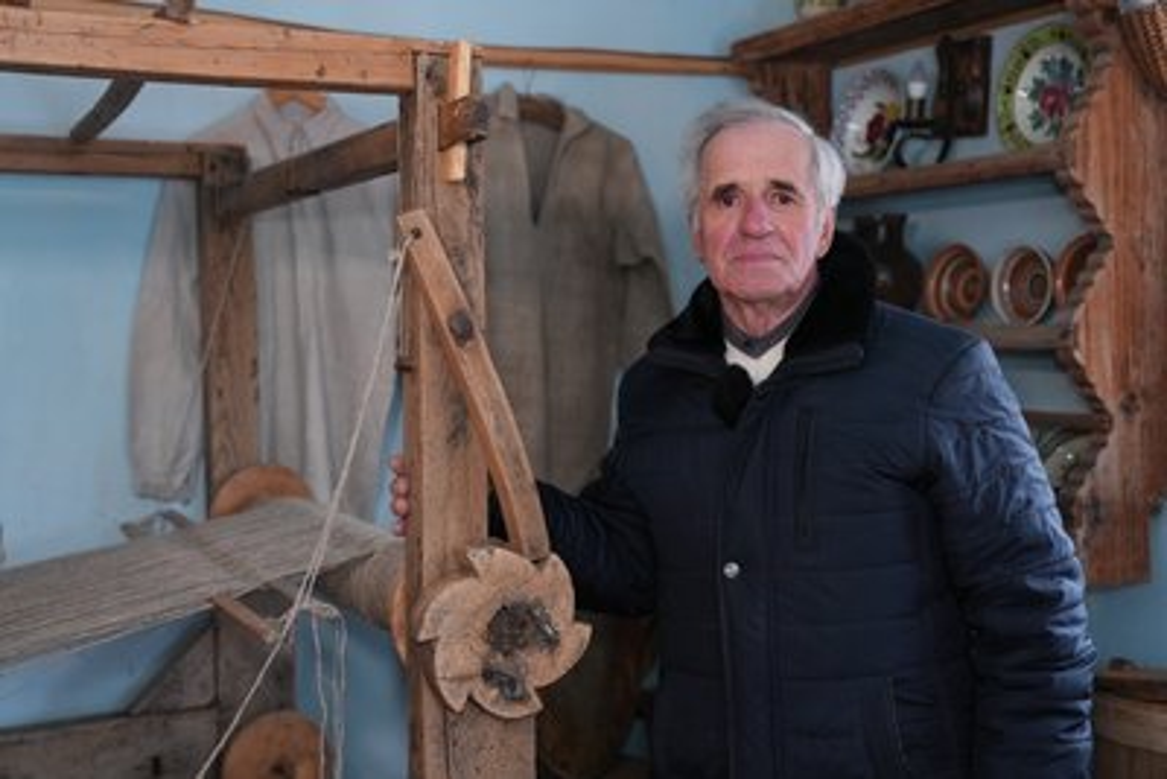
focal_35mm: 48
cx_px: 584
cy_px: 390
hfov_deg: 41.1
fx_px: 1556
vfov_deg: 28.1
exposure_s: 1/100
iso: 1000
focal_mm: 48
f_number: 3.2
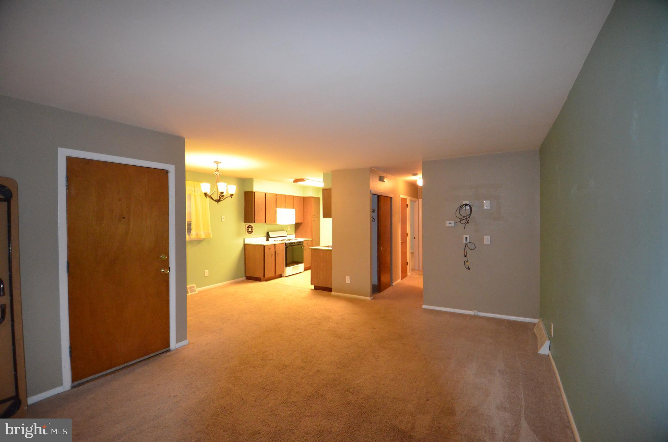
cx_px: 334
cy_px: 221
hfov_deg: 100.5
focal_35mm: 15
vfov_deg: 77.1
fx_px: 278
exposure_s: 1/60
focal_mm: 10
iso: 3200
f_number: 3.5
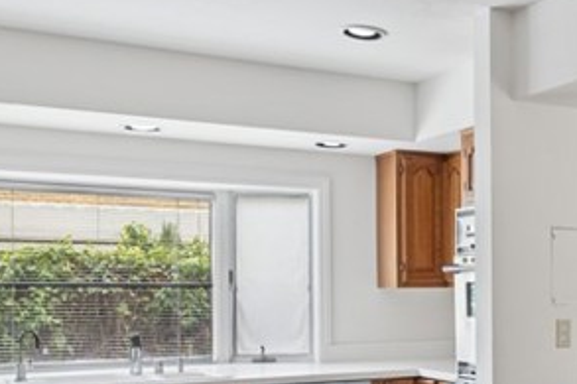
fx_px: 897
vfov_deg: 23.9
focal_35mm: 56
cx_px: 620
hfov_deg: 31.9
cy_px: 296
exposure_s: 1/5
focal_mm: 16
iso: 200
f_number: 8
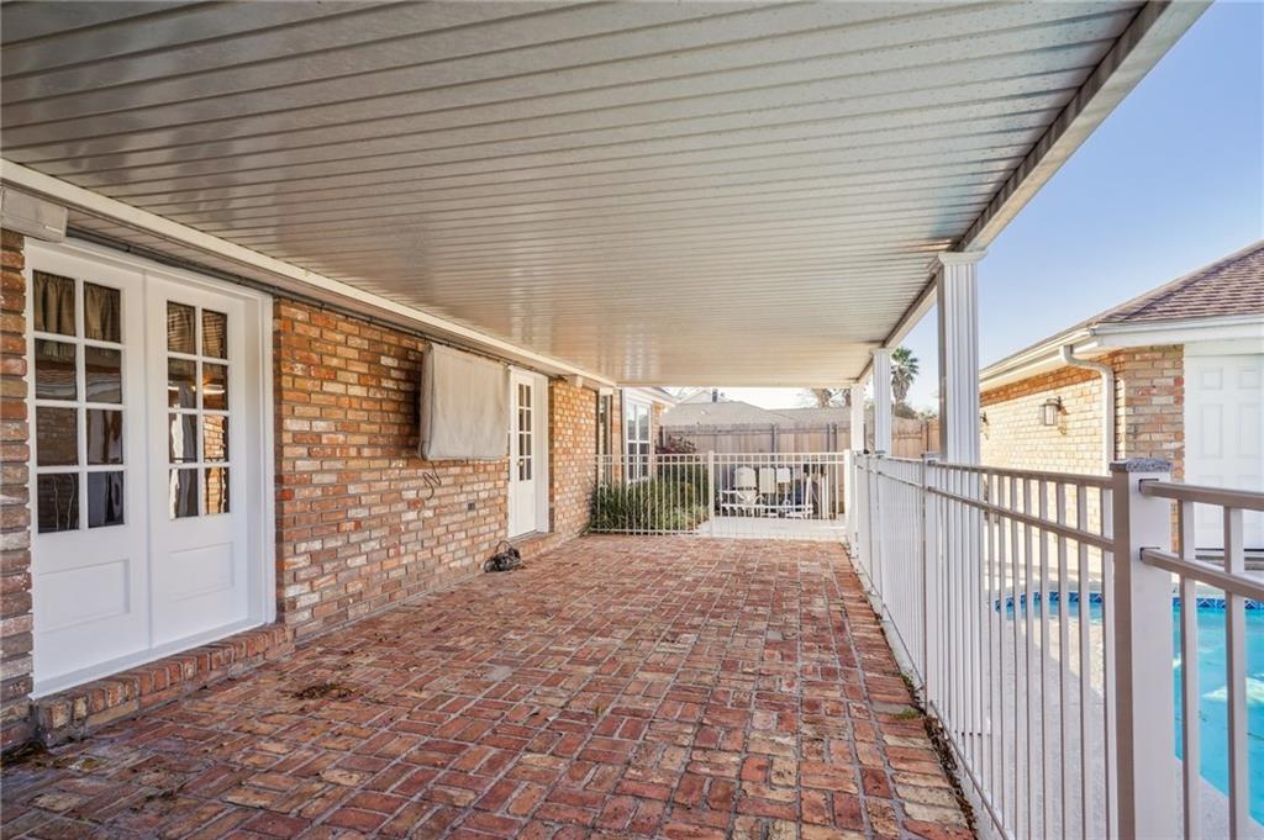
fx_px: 596
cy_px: 420
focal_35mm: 17
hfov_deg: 93.3
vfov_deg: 70.3
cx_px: 632
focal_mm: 17
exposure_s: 1/60
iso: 400
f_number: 11
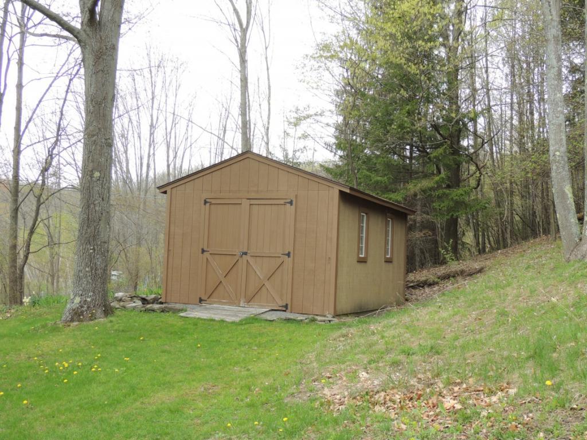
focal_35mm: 40
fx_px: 678
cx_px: 294
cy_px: 220
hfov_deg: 46.8
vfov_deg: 36.0
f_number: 3.3
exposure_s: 1/200
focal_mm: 7.1
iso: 100
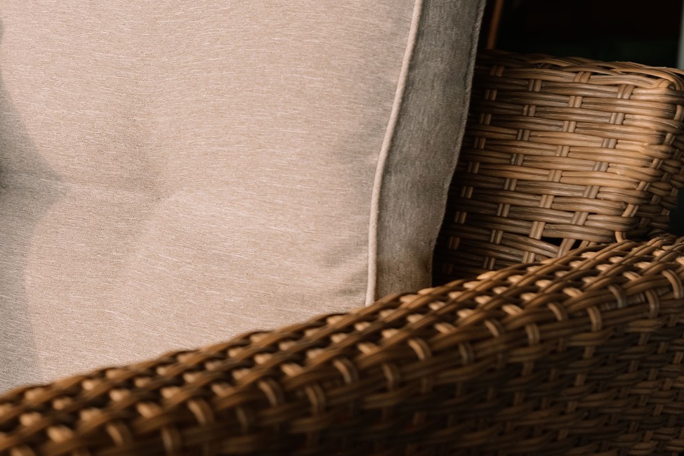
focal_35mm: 92
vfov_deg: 14.8
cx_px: -116
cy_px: 84
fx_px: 1748
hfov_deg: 20.8
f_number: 4
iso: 640
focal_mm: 35
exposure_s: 1/200
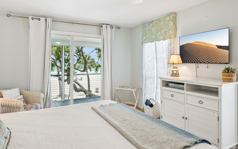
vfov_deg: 52.9
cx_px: 125
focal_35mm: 23
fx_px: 149
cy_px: 66
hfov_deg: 77.1
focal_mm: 14
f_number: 8
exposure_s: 1/80
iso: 400
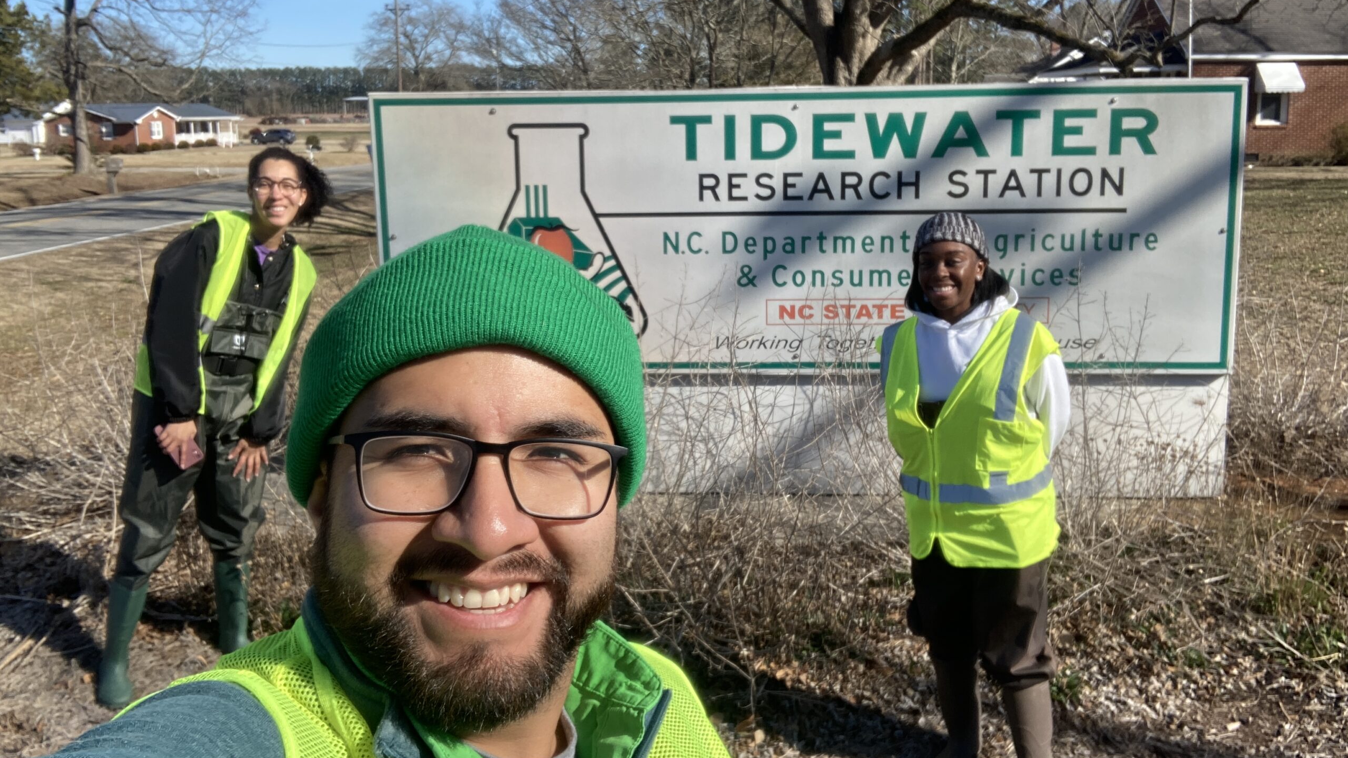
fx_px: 1251
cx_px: 675
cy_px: 333
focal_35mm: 35
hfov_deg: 56.6
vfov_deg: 33.7
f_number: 2.2
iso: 20
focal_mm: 2.87
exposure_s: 1/903
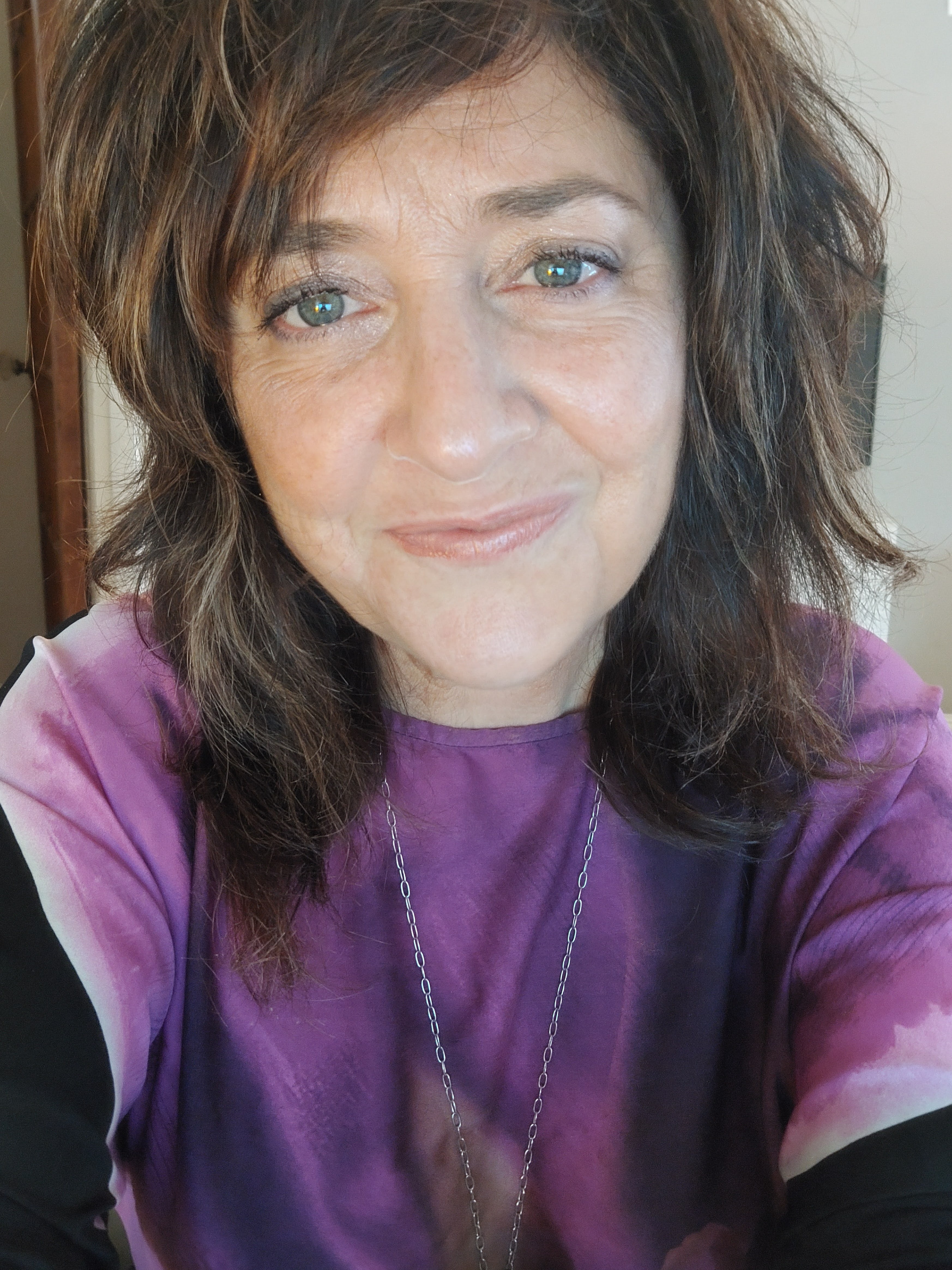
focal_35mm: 29
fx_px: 1063
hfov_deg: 48.2
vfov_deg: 61.7
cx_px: 476
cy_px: 635
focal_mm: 3.86
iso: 750
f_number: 1.9
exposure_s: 1/17
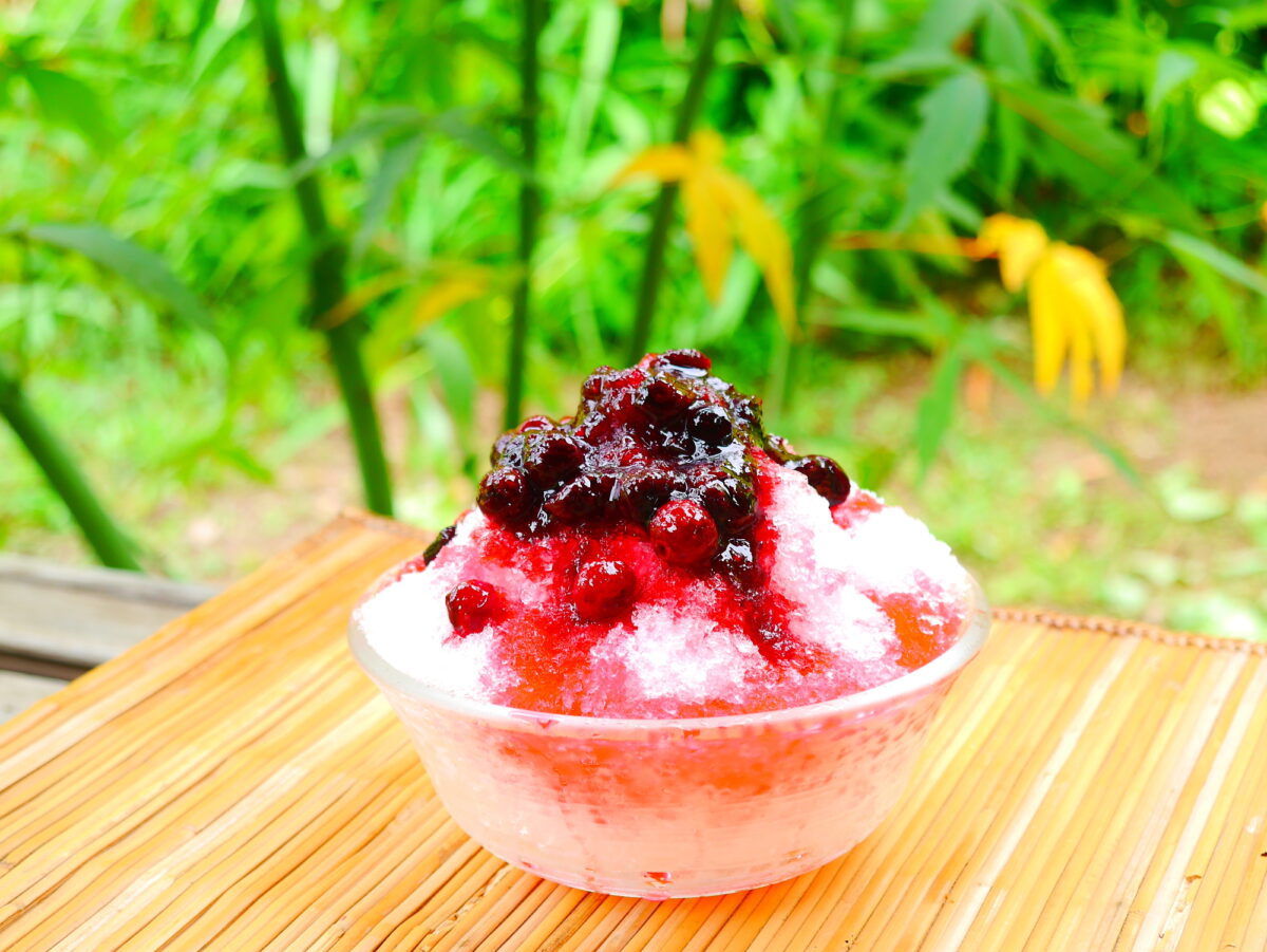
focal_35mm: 60
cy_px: 476
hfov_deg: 32.2
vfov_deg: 24.4
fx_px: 2197
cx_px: 634
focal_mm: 30
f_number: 5.4
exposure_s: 1/60
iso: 160
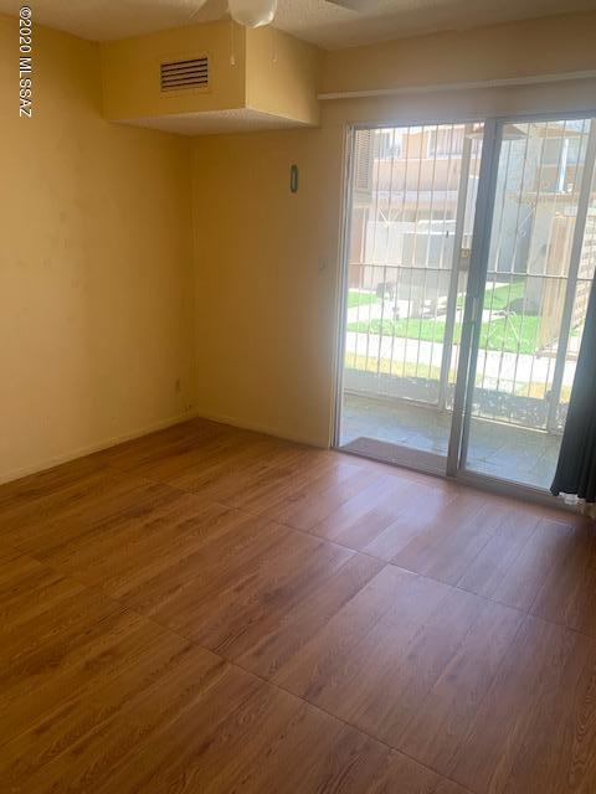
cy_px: 397
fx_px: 597
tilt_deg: -14.9
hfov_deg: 53.1
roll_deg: -2.2
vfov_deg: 67.3
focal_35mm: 26
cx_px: 298
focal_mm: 4.25
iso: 100
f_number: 1.8
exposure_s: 1/114
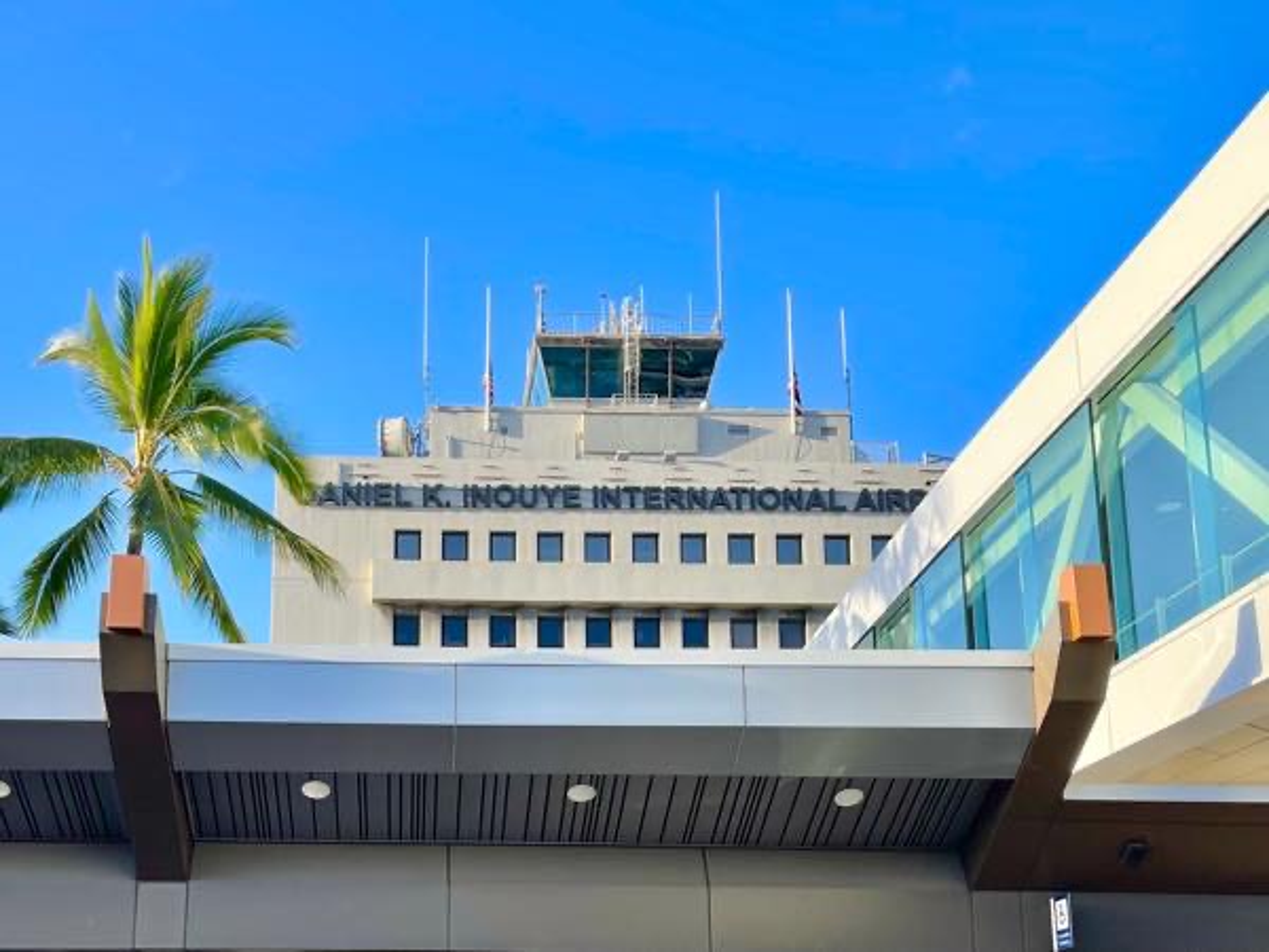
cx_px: 634
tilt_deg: +12.6
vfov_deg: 53.1
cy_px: 476
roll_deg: -0.9
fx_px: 953
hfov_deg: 67.3
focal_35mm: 26
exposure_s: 1/908
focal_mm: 5.1
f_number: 1.6
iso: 32
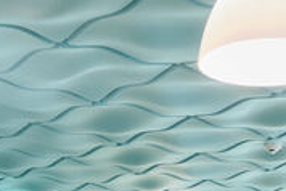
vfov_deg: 11.0
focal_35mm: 108
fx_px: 859
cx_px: 45
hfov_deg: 18.7
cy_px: 433
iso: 400
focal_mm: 13
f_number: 5.6
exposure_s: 1/10
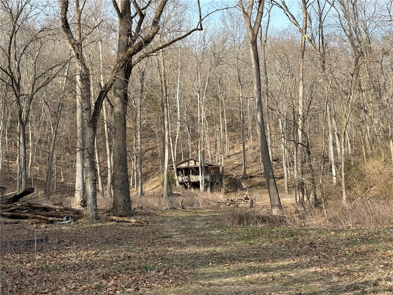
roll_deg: +2.0
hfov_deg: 25.3
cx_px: 196
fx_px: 874
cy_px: 148
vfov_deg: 19.1
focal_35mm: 77
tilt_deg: +4.5
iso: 32
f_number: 2.8
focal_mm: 9
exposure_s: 1/259
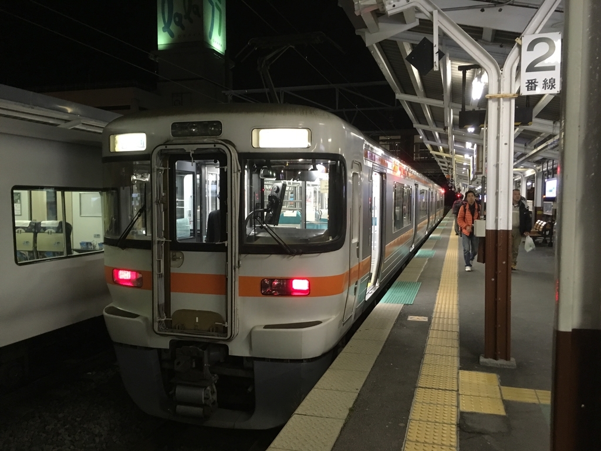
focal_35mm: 29
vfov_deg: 48.2
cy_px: 226
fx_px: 503
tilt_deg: -5.3
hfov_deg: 61.7
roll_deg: +0.4
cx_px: 300
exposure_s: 1/17
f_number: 2.2
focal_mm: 4.15
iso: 200
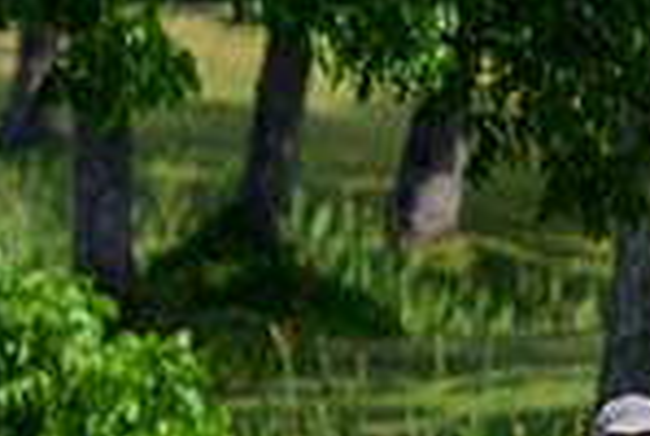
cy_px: 301
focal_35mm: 1286
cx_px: -676
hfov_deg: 1.6
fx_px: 23266
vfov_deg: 1.1
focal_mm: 200
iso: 140
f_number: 2.8
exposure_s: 1/3200
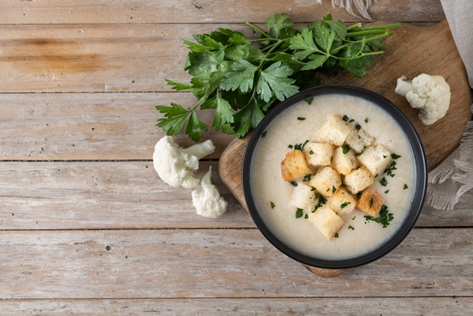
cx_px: 236
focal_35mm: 90
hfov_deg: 22.6
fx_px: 1182
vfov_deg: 15.2
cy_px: 158
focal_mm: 60
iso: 100
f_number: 5.6
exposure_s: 1/200
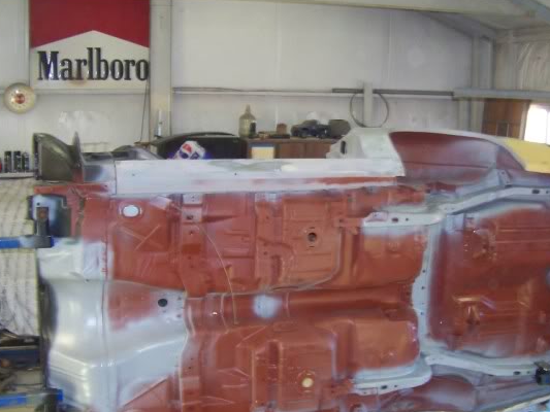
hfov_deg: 35.5
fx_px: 858
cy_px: 264
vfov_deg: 26.9
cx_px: 298
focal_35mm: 54
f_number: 2.8
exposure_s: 1/30
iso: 200
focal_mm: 5.85
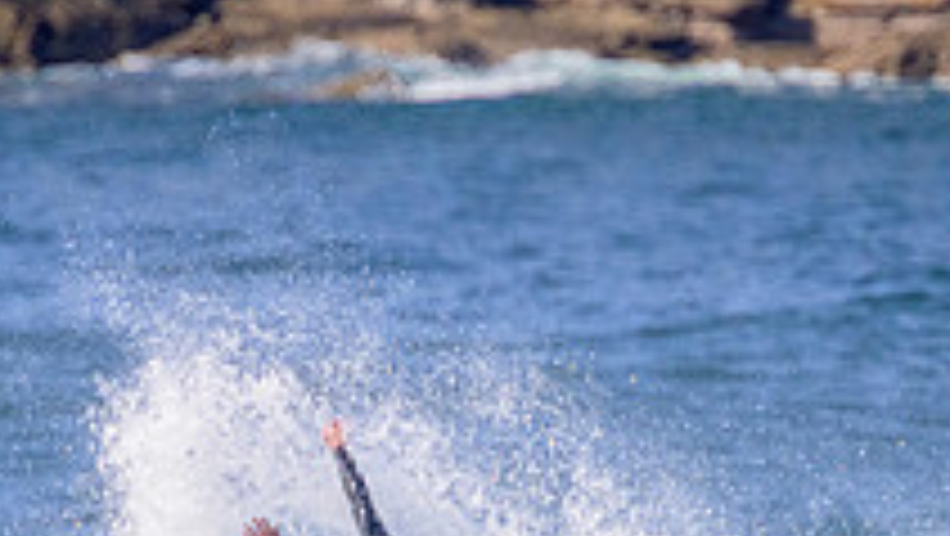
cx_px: 315
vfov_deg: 0.5
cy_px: 633
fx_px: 58075
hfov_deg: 0.9
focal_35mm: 2304
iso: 1800
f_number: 11
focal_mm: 800
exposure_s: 1/2000
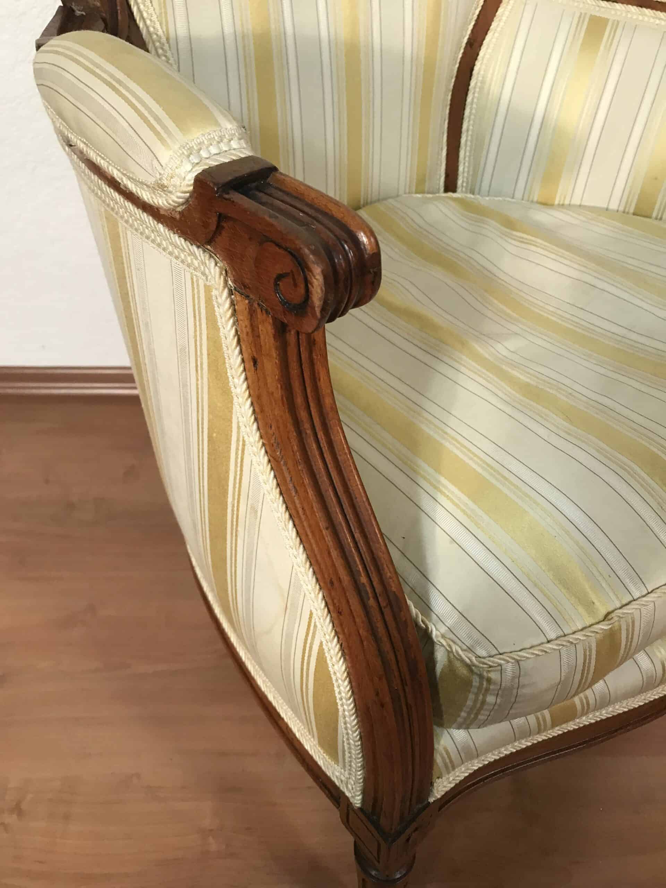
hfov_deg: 49.7
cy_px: 444
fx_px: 718
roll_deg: -2.9
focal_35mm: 28
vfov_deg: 63.4
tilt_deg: -41.9
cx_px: 333
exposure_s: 1/25
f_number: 1.8
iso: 32
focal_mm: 3.99
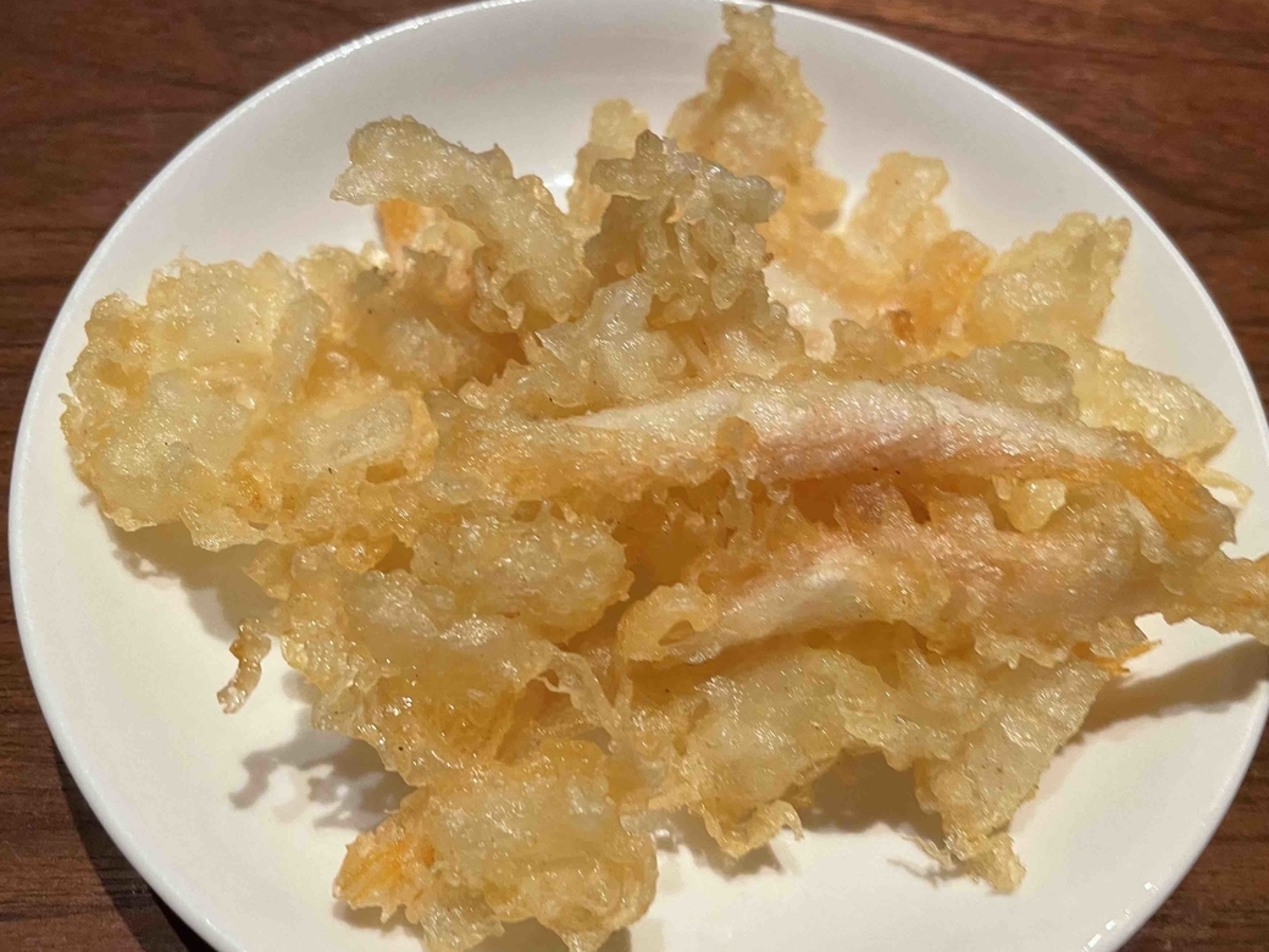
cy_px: 510
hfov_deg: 60.0
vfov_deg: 46.8
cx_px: 639
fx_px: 1100
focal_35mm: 30
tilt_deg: -61.6
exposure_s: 1/60
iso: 160
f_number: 1.6
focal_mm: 4.2
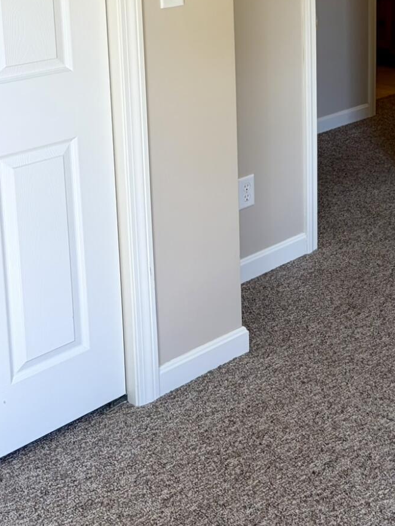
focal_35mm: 59
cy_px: 16
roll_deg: -0.5
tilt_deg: -10.0
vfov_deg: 30.7
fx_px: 897
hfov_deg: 23.7
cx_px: 397
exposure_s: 1/122
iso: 50
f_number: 1.6
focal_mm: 5.96
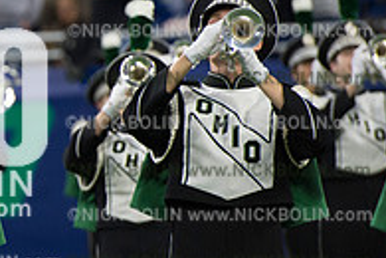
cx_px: -93
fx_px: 6379
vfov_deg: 2.3
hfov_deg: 3.5
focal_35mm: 595
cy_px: 123
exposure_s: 1/1600
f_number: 3.5
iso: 2500
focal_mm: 200
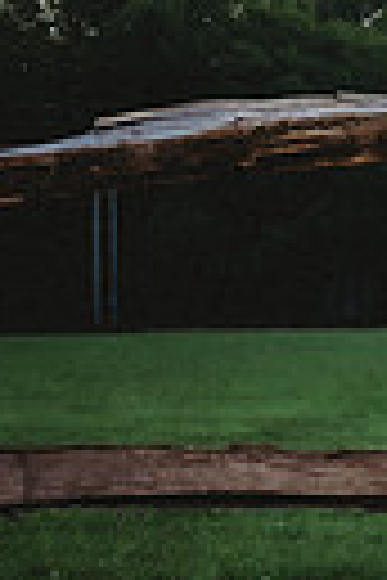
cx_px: 1206
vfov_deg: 18.9
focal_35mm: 108
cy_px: 402
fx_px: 1741
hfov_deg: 9.5
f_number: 2.8
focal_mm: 24
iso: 400
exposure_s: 1/1600
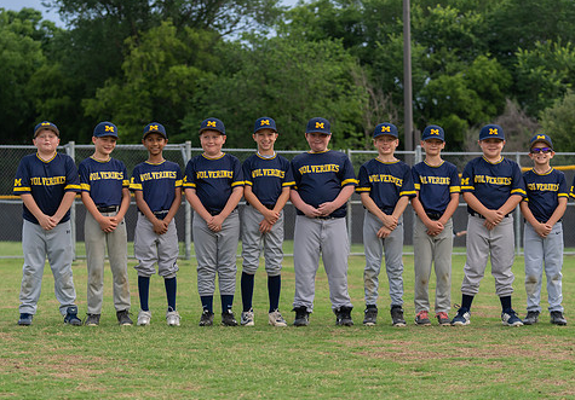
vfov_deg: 13.7
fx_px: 1668
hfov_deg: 19.6
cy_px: 186
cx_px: 267
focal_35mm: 103
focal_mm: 75
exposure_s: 1/320
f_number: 3.2
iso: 200
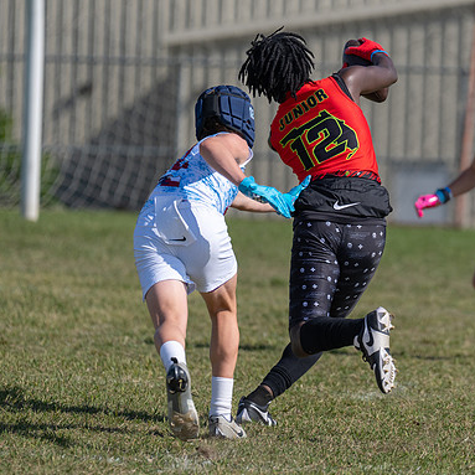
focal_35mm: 377
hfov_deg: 4.6
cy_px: 238
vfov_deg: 4.6
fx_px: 5853
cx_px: 391
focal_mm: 200
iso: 100
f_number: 2.8
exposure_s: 1/2500
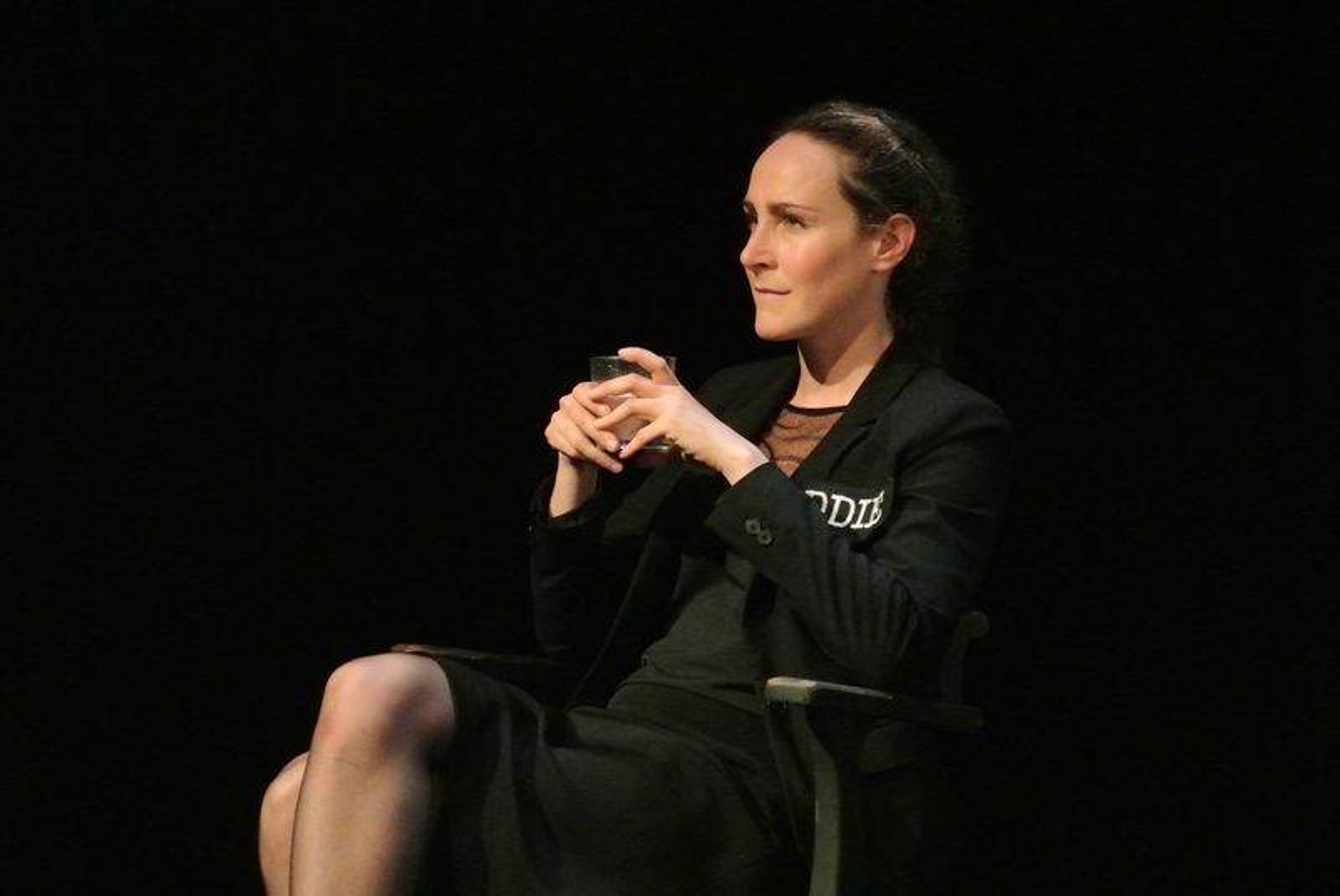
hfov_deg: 8.5
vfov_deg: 5.7
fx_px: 9016
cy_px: 448
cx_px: 670
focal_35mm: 242
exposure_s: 1/250
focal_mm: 89.9
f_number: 5.3
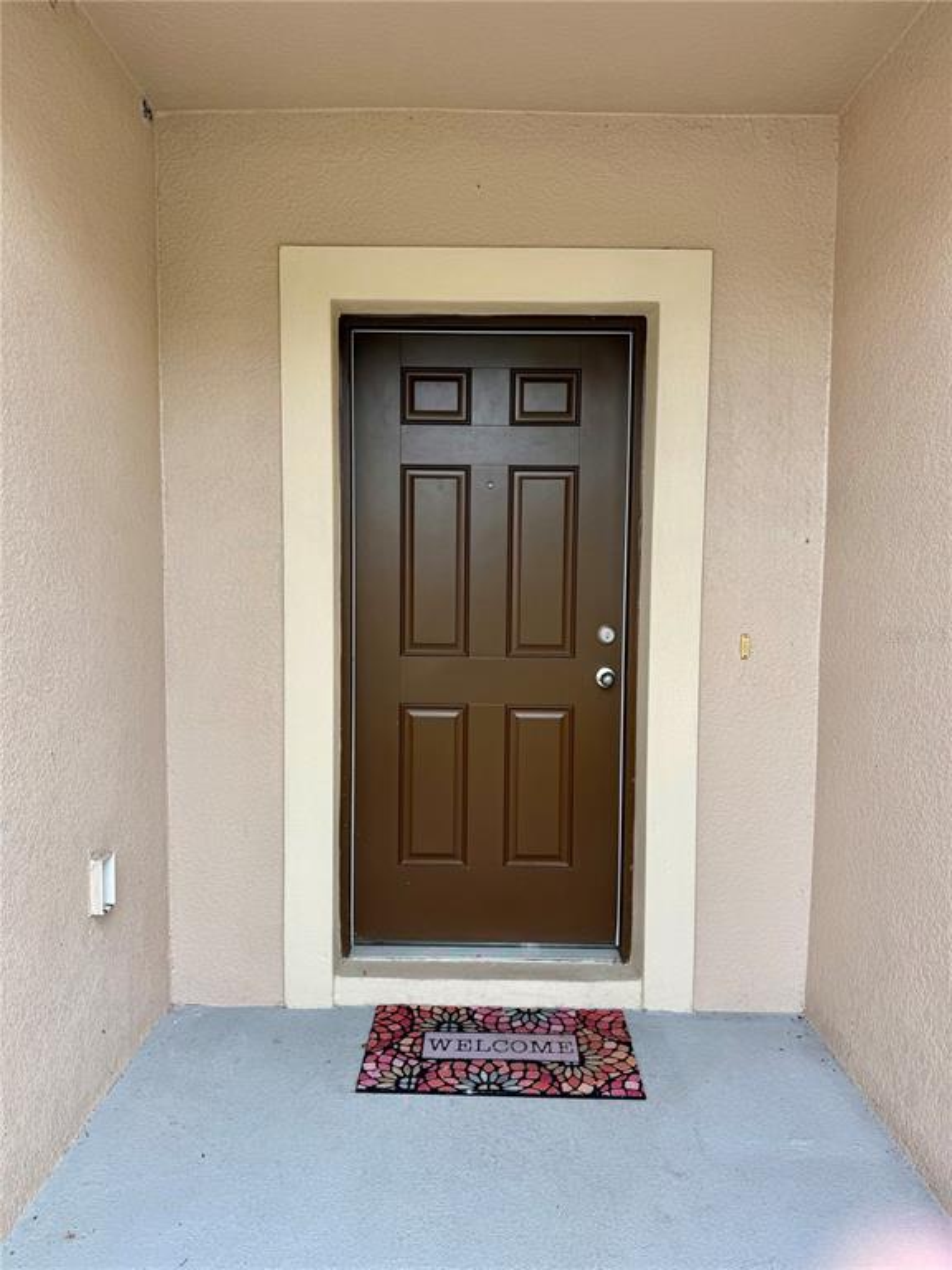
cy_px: 635
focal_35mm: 24
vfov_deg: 71.6
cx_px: 476
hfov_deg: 56.8
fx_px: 880
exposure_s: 1/464
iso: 80
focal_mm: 6.76
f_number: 1.78
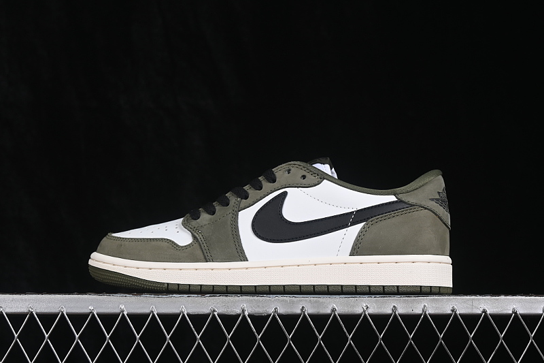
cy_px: 182
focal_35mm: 75
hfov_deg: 27.0
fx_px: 1133
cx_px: 272
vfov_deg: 18.2
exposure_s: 1/80
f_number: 8
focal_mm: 50
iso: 160
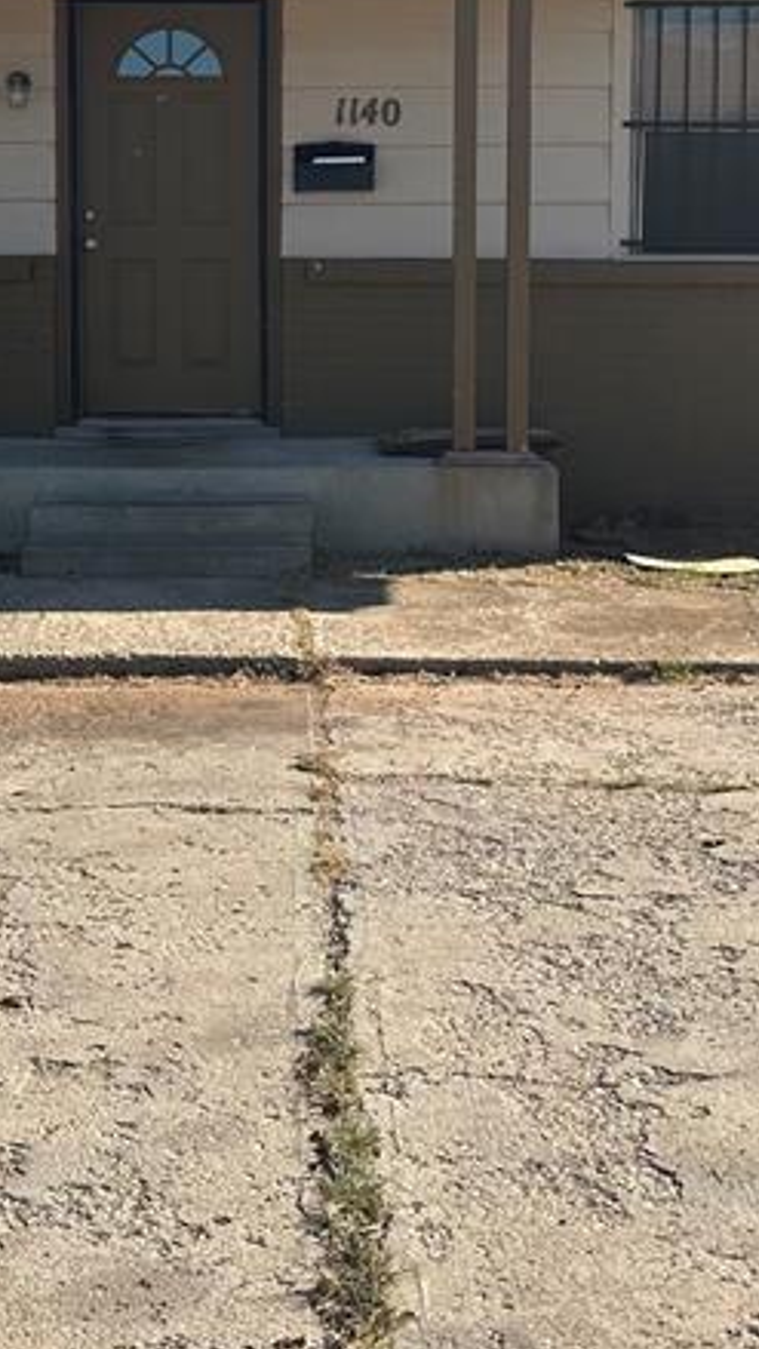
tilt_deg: -1.6
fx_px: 2182
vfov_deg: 33.7
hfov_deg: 19.6
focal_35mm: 61
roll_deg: +0.3
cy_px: 353
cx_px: 230
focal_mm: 6.86
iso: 80
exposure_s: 1/3472
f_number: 1.78
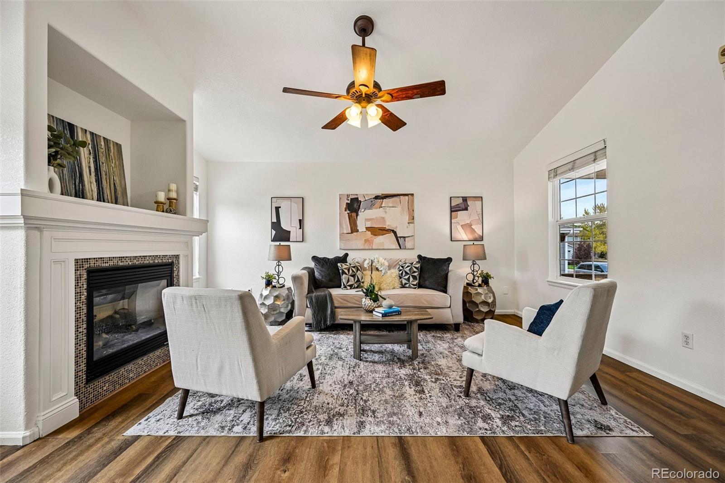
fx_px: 282
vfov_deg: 81.2
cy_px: 242
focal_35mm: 14
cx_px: 362
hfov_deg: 104.3
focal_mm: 14
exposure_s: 1/15
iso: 110
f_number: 8
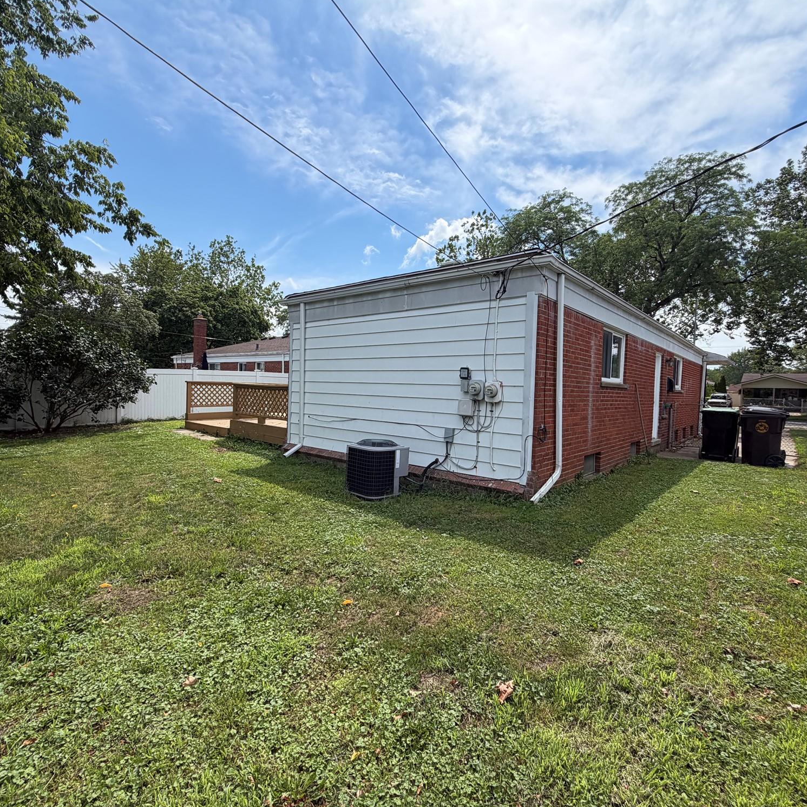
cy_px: 402
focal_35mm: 17
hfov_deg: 83.9
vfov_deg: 84.0
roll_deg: -0.6
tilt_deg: -1.0
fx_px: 448
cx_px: 415
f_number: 2.2
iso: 25
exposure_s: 1/928
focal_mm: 2.22
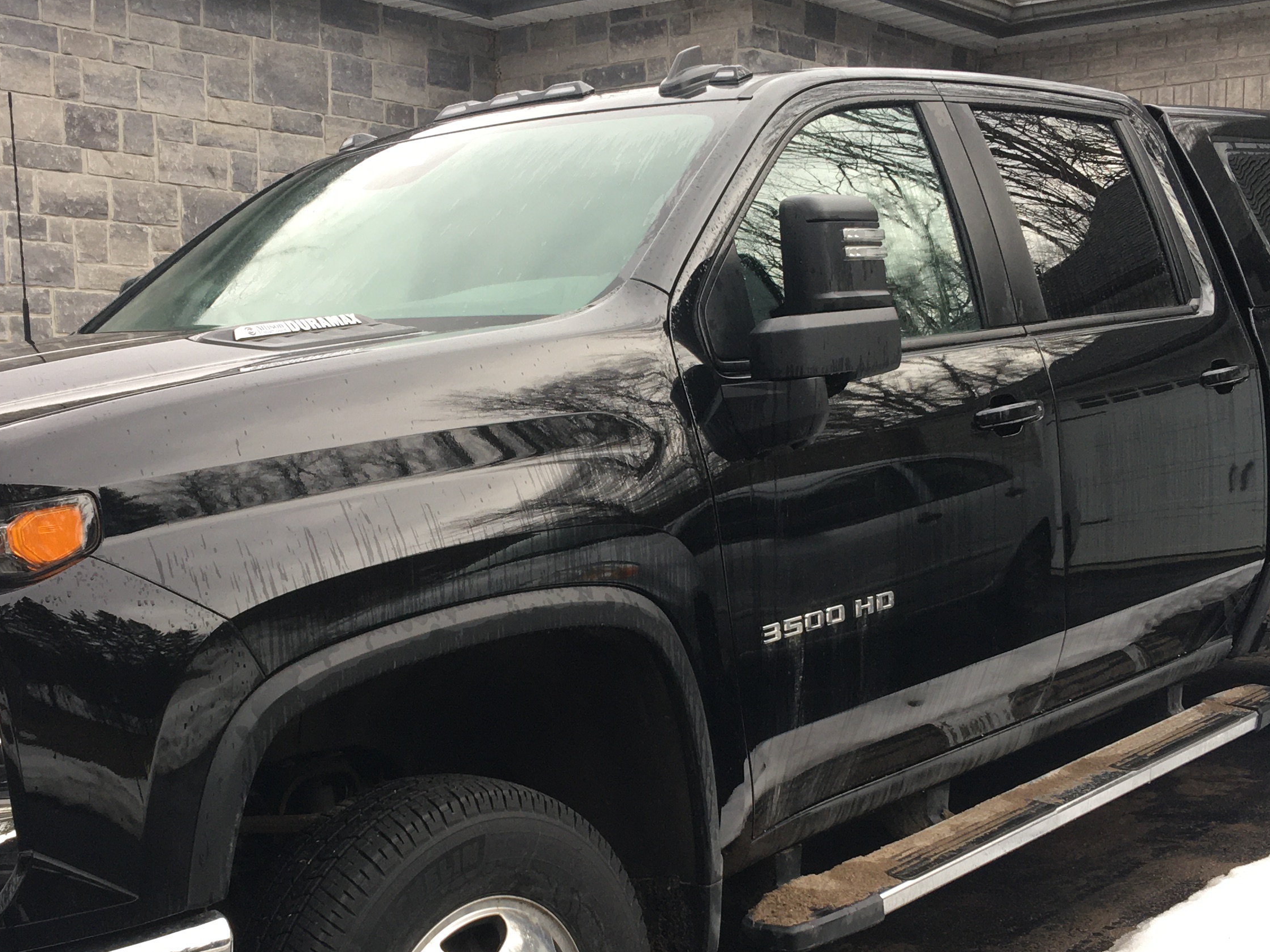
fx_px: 1907
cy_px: 627
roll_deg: -0.6
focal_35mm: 52
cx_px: 597
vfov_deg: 27.9
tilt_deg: -4.4
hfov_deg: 36.8
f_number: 2.2
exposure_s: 1/120
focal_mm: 4.15
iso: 40
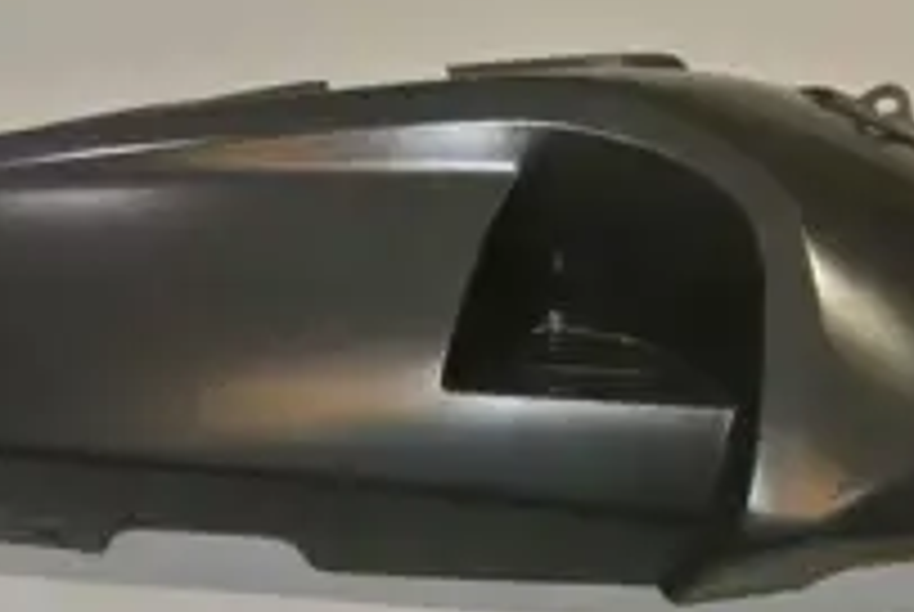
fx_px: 2161
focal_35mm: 85
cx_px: 590
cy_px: 567
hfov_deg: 23.8
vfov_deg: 15.9
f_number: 4
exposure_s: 1/60
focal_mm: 12.2
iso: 200
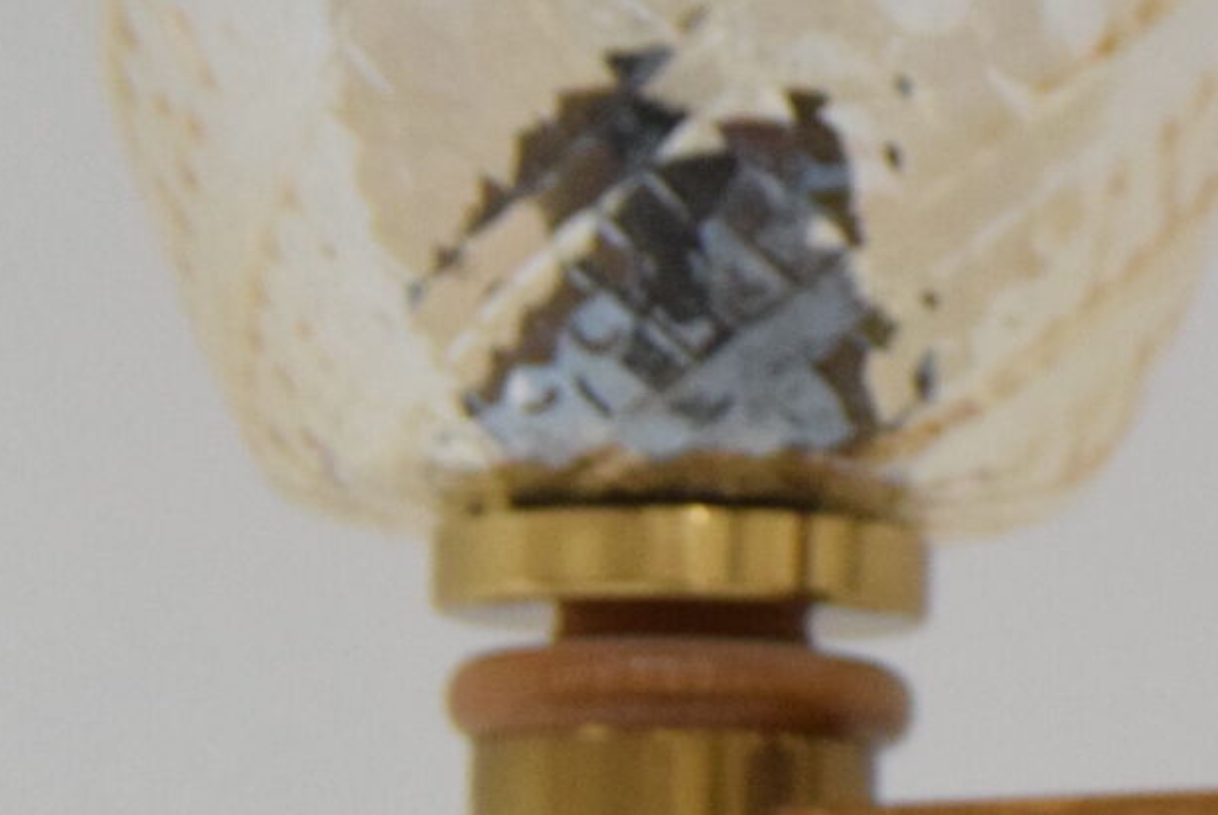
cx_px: 1992
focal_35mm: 254
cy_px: 30
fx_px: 8618
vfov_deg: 5.4
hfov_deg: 7.9
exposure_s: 1/125
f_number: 5.6
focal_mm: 35
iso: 1600
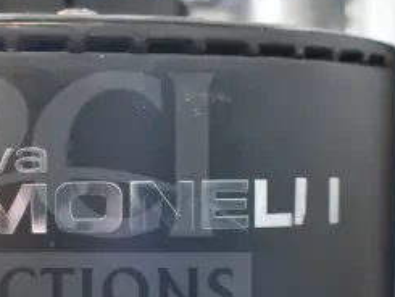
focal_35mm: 115
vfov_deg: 12.9
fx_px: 1313
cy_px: 201
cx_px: 69
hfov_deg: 17.0
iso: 6400
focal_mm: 32
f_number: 6.3
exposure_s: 1/160
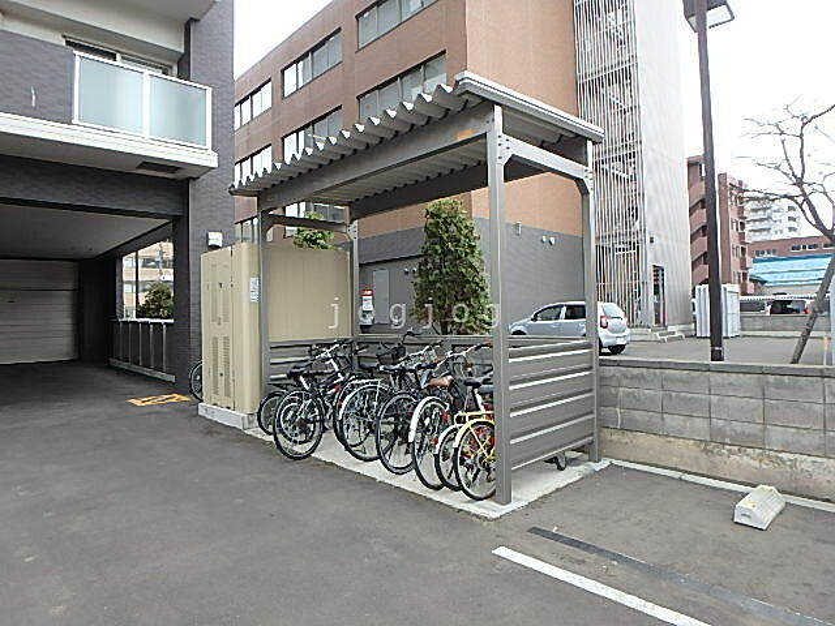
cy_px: 313
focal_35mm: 21
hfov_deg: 79.0
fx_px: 507
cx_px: 418
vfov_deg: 63.4
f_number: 3.5
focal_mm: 3.7
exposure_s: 1/250
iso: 125
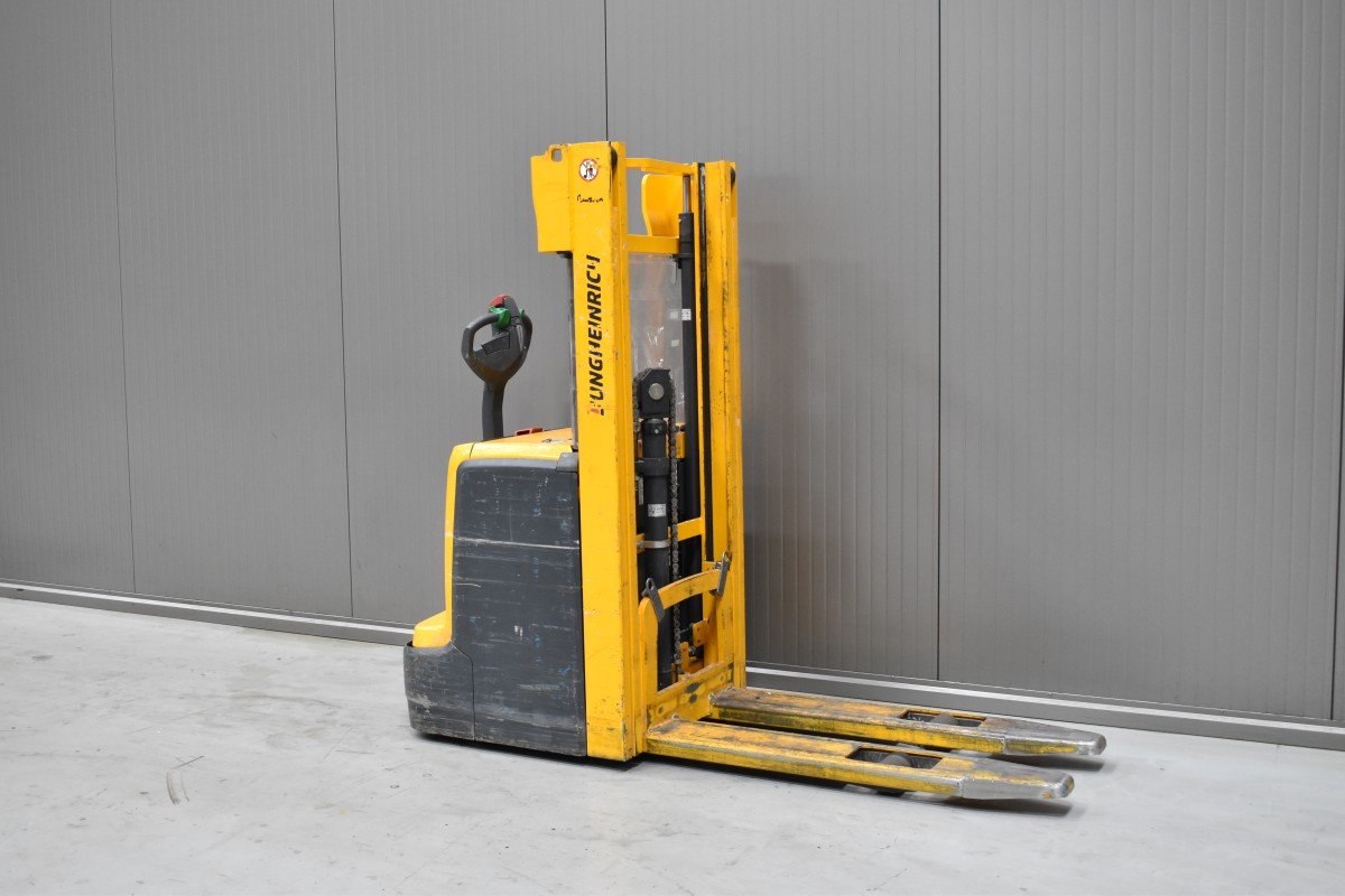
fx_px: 1457
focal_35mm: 39
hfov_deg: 49.6
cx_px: 672
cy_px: 448
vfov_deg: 34.2
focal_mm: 26
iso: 1600
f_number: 5.6
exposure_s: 1/50
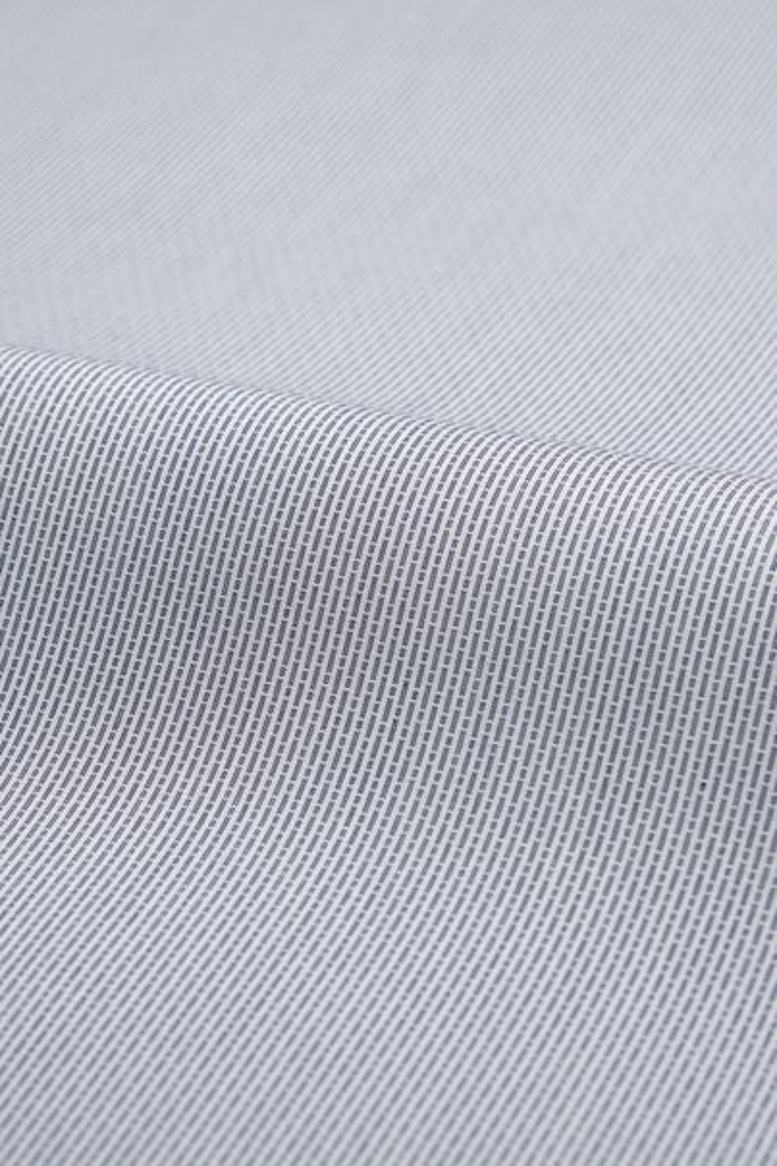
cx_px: 388
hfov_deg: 16.1
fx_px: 2753
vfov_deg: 23.9
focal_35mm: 85
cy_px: 583
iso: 160
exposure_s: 1/100
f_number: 8
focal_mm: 85
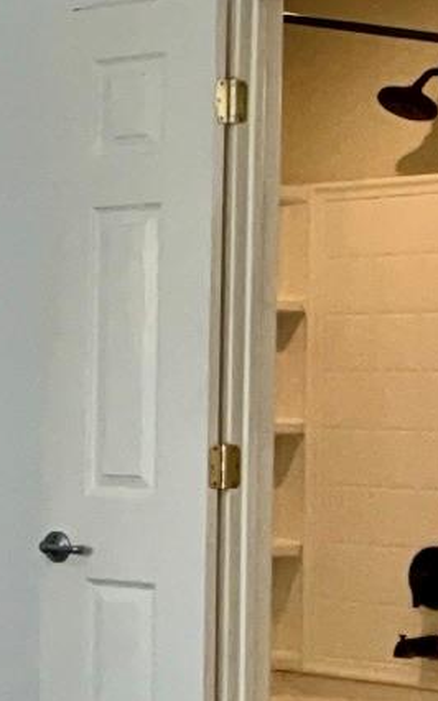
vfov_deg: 16.2
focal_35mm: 129
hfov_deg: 8.8
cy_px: 392
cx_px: -764
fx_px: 2465
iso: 64
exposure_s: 1/100
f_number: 1.8
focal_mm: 3
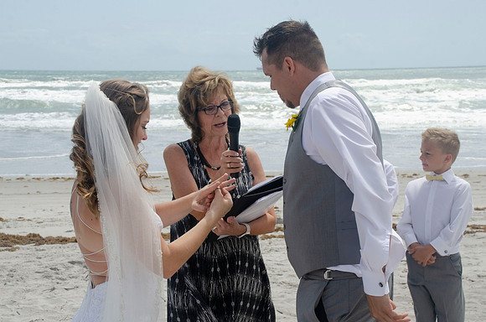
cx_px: 243
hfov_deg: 30.6
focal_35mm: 66
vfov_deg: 20.5
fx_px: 889
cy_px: 161
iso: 100
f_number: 11
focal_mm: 44
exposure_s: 1/250
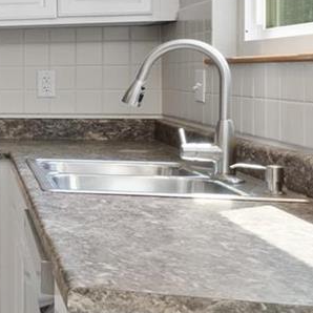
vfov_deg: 23.5
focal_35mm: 73
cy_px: 91
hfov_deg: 16.8
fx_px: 747
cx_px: -335
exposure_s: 1/6
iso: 400
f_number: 8
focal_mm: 8
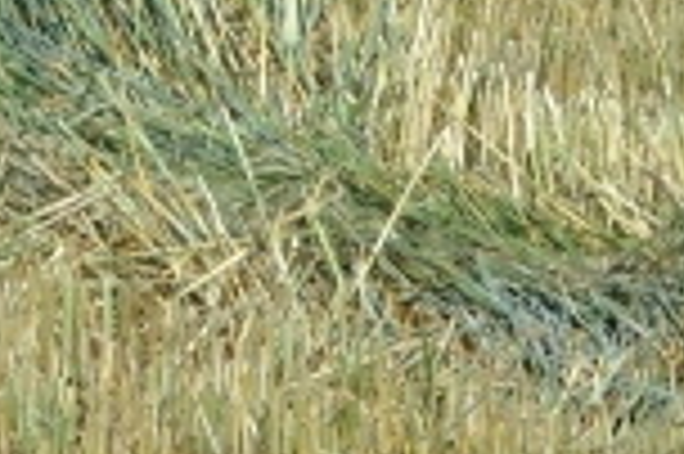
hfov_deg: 4.2
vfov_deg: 2.8
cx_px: -616
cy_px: -769
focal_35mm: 491
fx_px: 9318
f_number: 13
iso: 400
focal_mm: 55
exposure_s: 1/640
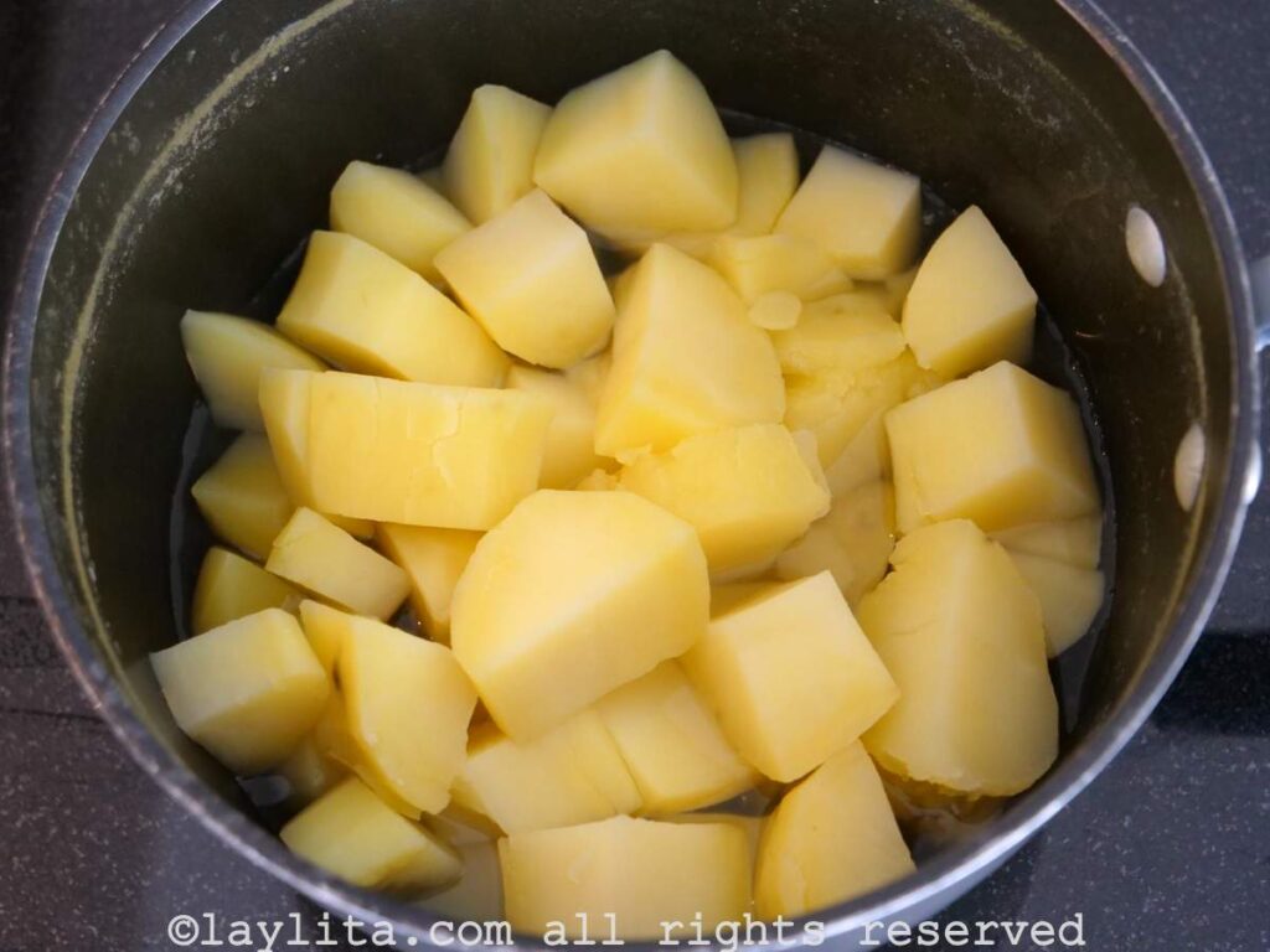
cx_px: 635
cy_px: 476
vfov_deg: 23.7
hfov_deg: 31.2
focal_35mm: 62
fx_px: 2275
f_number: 3.7
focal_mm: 31
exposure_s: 1/80
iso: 2000
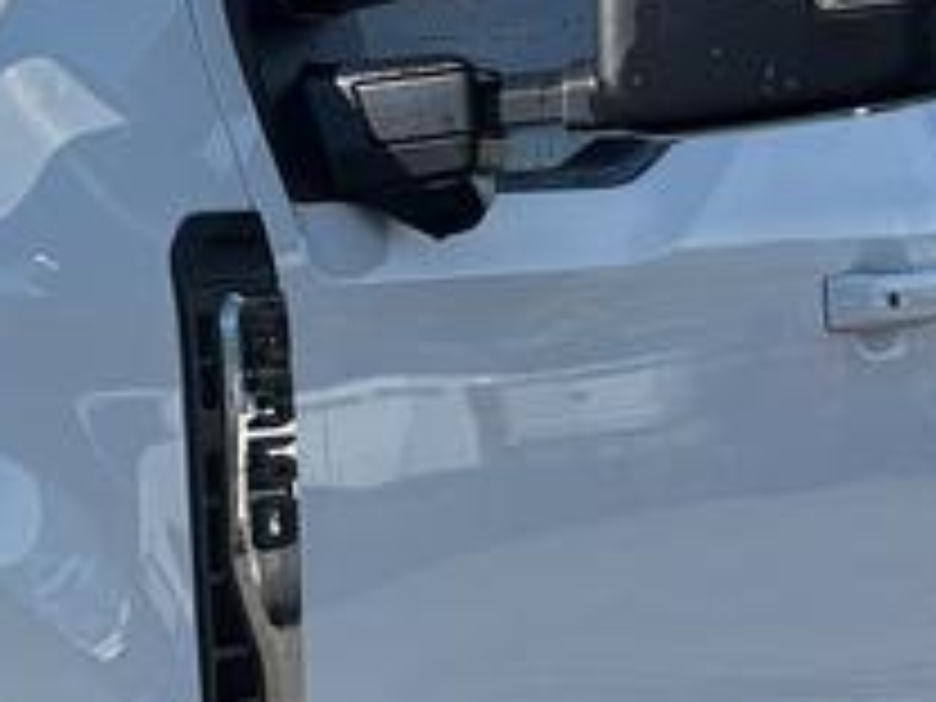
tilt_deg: -5.8
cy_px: 626
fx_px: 4326
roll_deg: +2.5
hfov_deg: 11.4
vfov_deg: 9.2
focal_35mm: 160
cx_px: -770
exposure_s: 1/2985
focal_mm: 5.96
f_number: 1.6
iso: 50
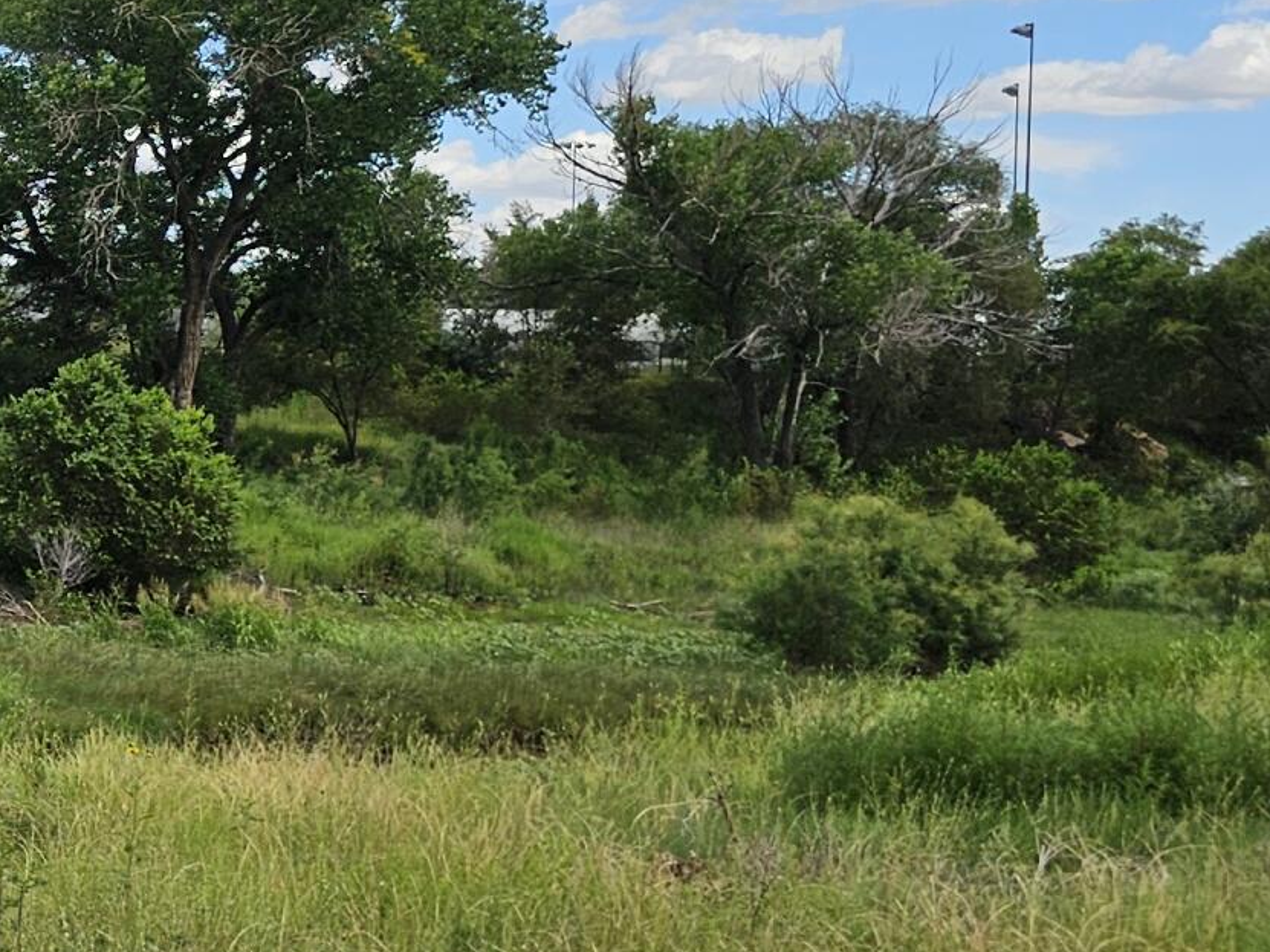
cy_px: 341
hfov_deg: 18.8
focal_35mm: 83
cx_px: -937
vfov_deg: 17.7
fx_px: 3045
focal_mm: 6.3
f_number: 1.7
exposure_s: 1/688
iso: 10
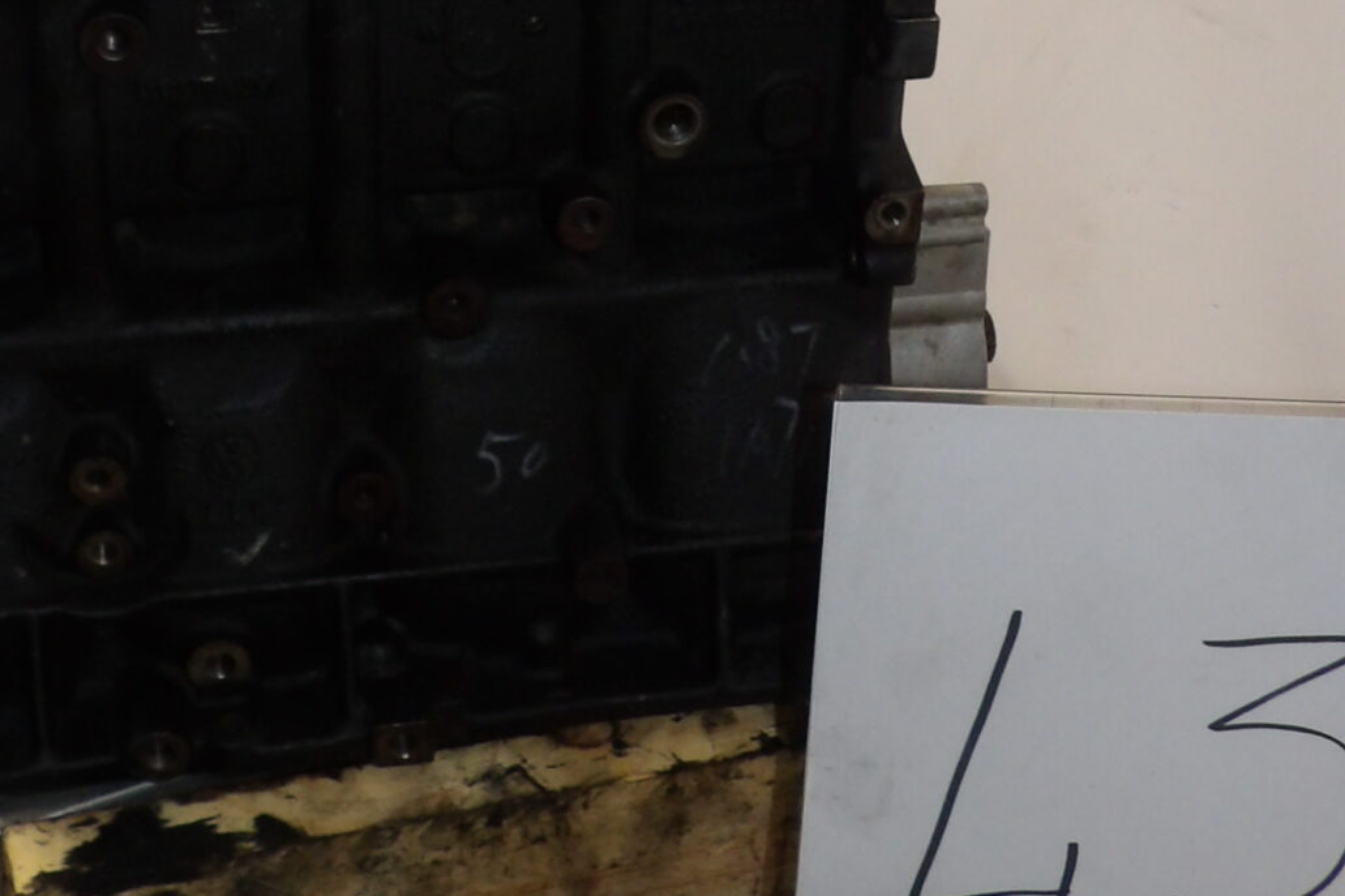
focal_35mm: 62
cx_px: 449
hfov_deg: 32.1
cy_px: 33
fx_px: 2316
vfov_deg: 21.3
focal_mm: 4.3
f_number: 3.2
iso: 200
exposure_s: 1/60
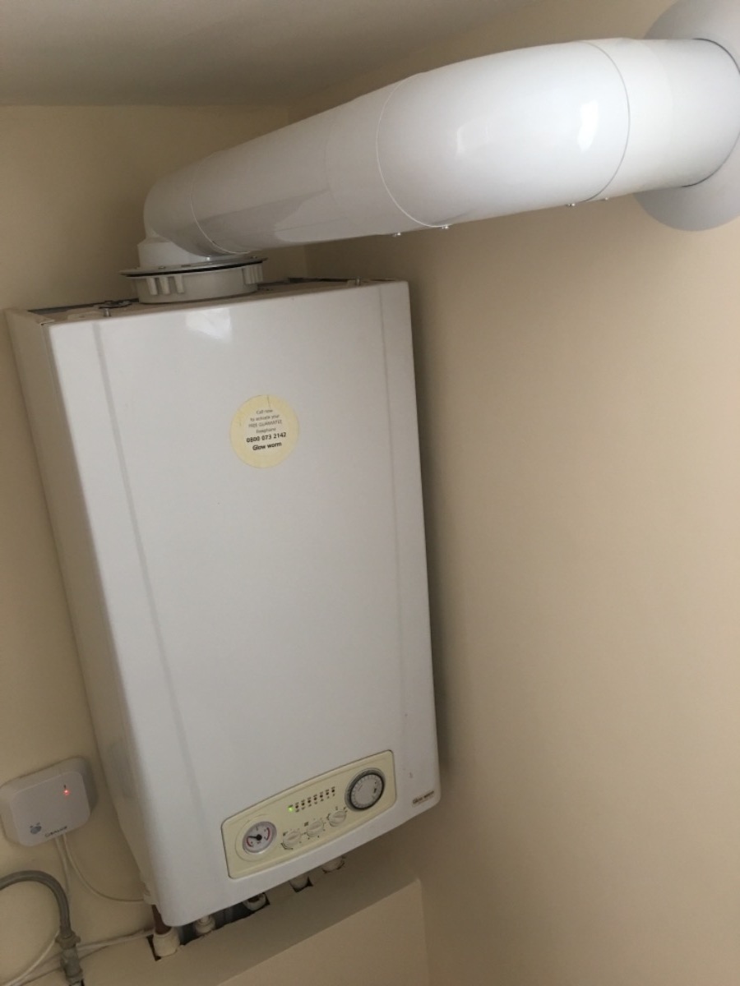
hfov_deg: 48.2
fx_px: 827
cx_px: 370
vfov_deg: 61.7
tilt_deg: -16.6
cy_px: 493
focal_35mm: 29
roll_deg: +4.9
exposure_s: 1/17
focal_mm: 4.15
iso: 80
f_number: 2.2
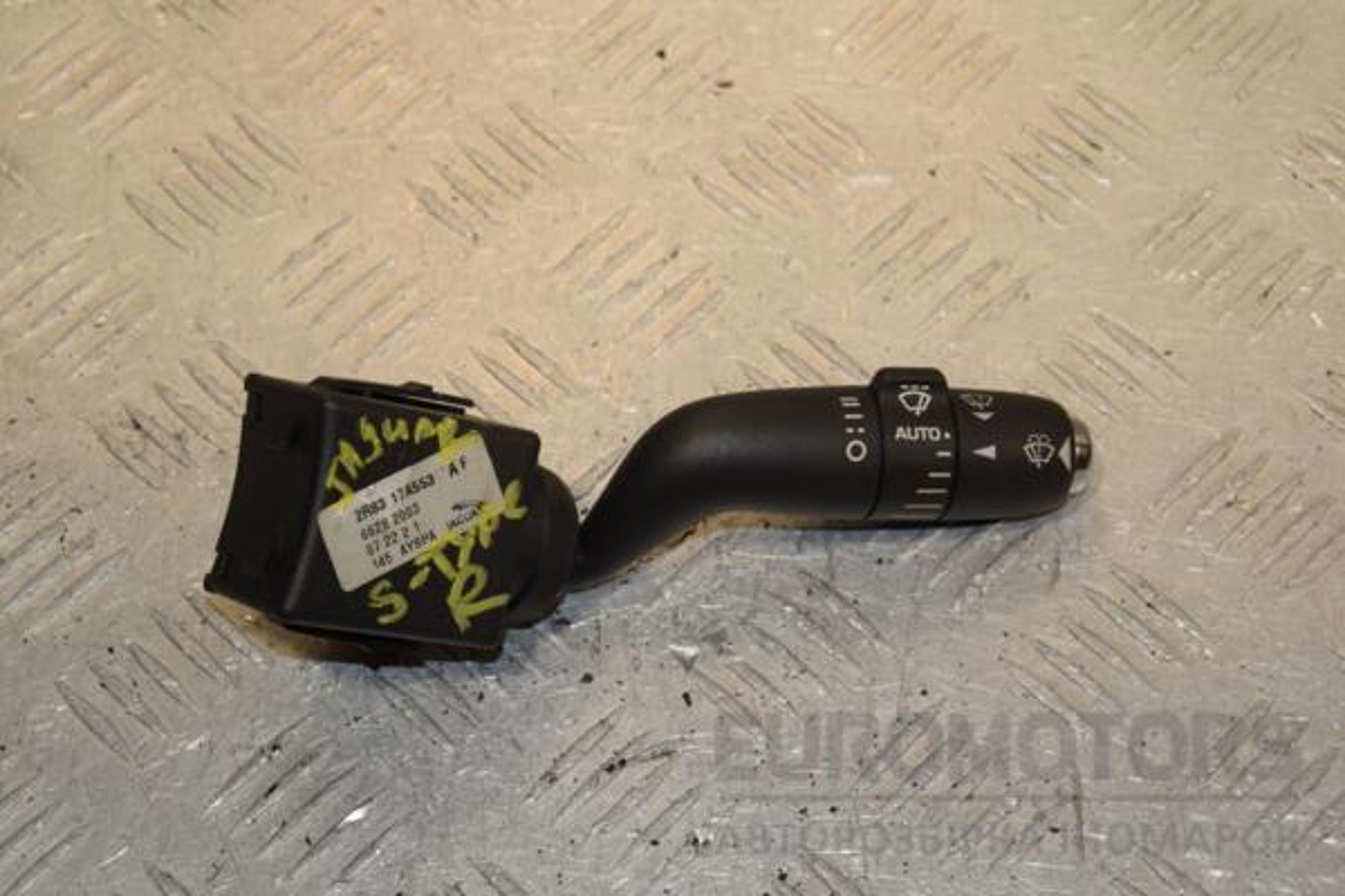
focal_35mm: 78
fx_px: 2914
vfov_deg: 17.5
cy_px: 448
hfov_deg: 26.0
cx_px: 672
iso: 800
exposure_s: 1/200
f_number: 9
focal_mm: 52
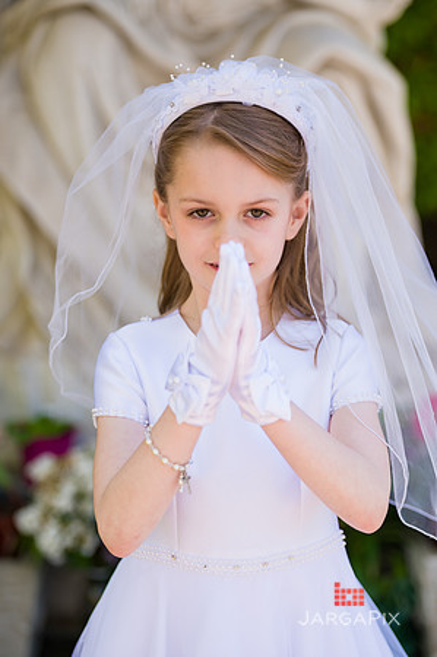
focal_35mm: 100
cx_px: 218
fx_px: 1825
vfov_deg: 20.4
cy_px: 328
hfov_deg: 13.7
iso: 200
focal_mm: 100
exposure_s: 1/800
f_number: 3.2
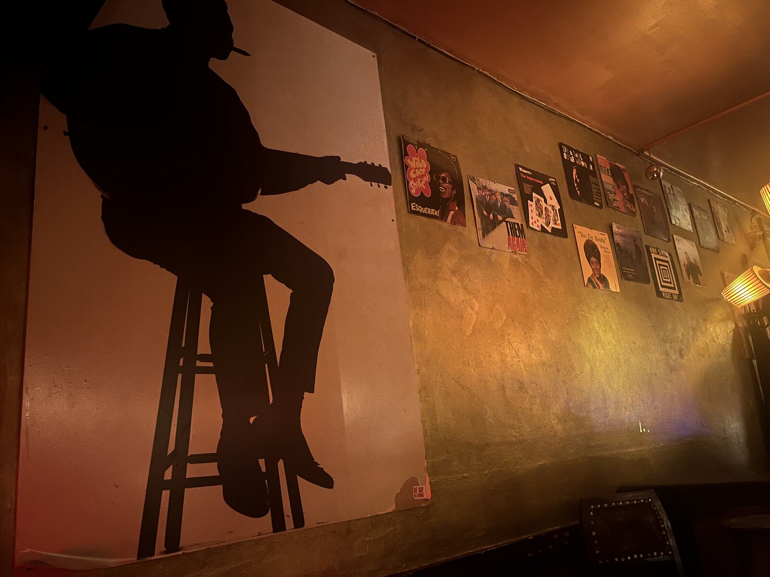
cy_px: 288
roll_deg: +6.1
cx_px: 385
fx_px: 578
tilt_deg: +15.6
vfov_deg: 53.1
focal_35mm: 26
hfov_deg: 67.3
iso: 400
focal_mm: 5.1
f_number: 1.6
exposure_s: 1/5
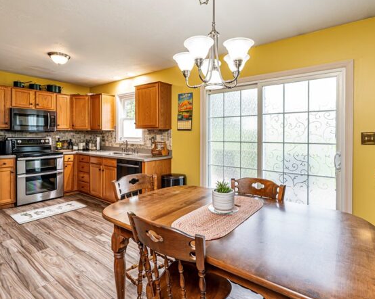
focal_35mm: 19
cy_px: 141
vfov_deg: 70.8
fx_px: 211
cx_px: 184
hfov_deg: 83.3
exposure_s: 1/200
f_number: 8
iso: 2500
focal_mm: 14
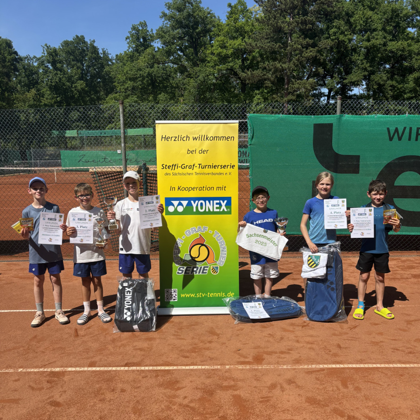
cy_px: 246
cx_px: 210
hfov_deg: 52.5
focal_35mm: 31
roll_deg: -0.6
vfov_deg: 52.3
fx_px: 426
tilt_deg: -12.4
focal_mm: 5.96
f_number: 1.6
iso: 50
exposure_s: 1/4082
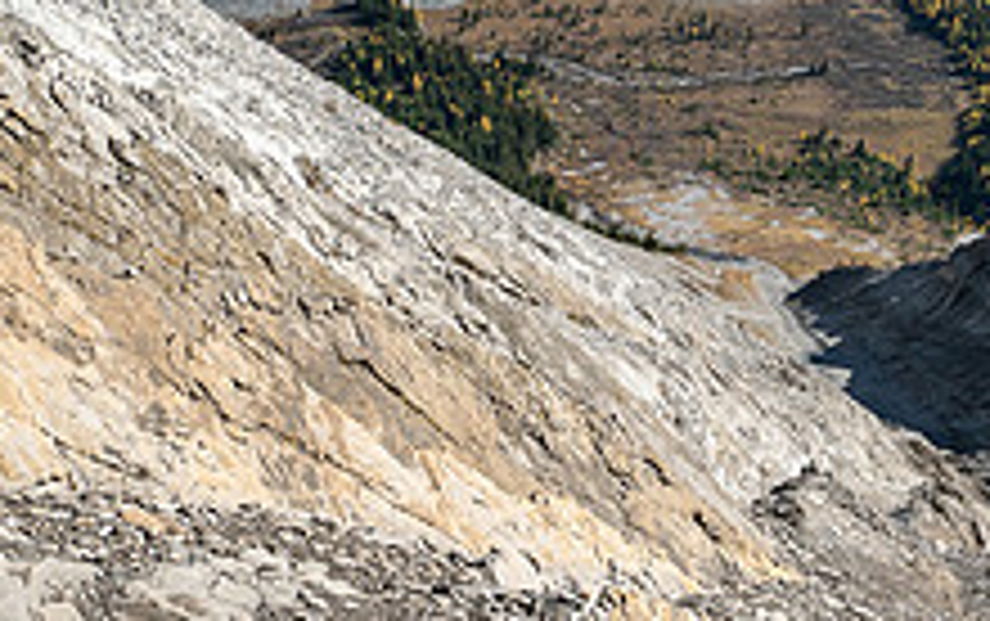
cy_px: 389
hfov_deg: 28.6
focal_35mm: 67
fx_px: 1810
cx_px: 1004
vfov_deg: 19.4
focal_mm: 12
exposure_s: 1/125
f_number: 8
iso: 200
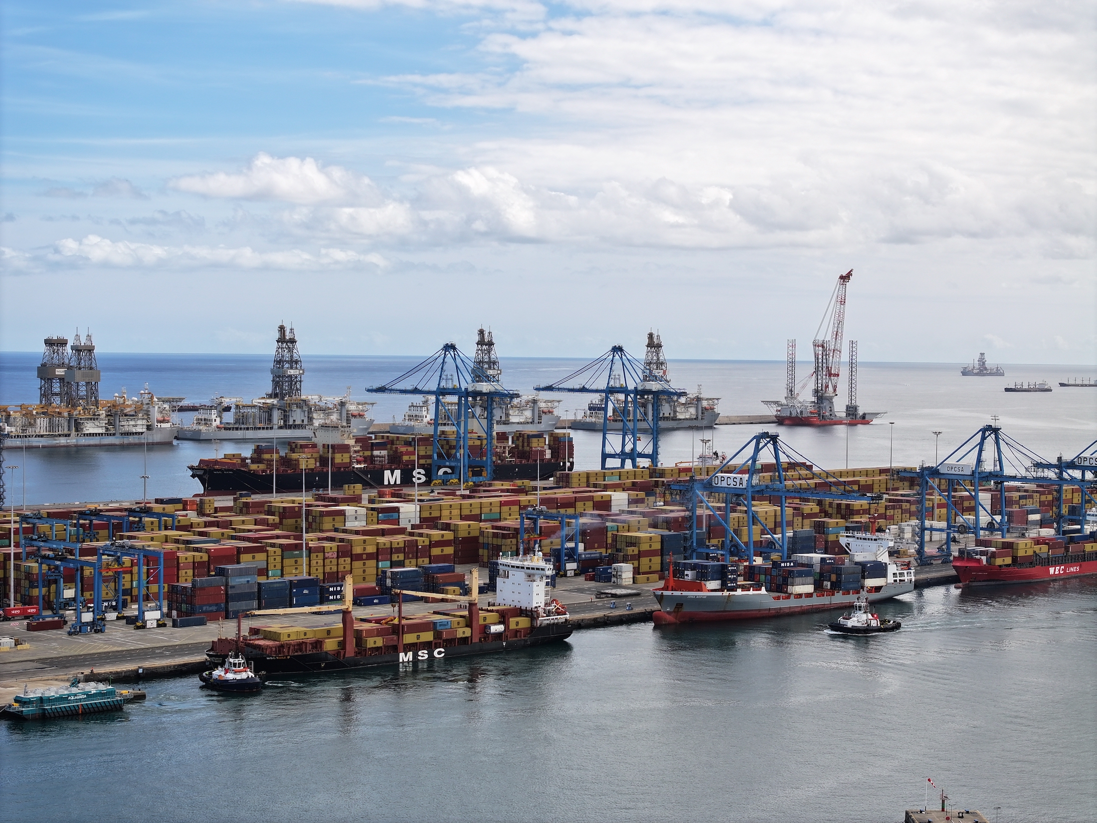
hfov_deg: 27.8
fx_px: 2218
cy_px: 412
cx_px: 548
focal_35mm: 70
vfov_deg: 21.0
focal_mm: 19.35
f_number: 2.8
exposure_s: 1/80
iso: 150
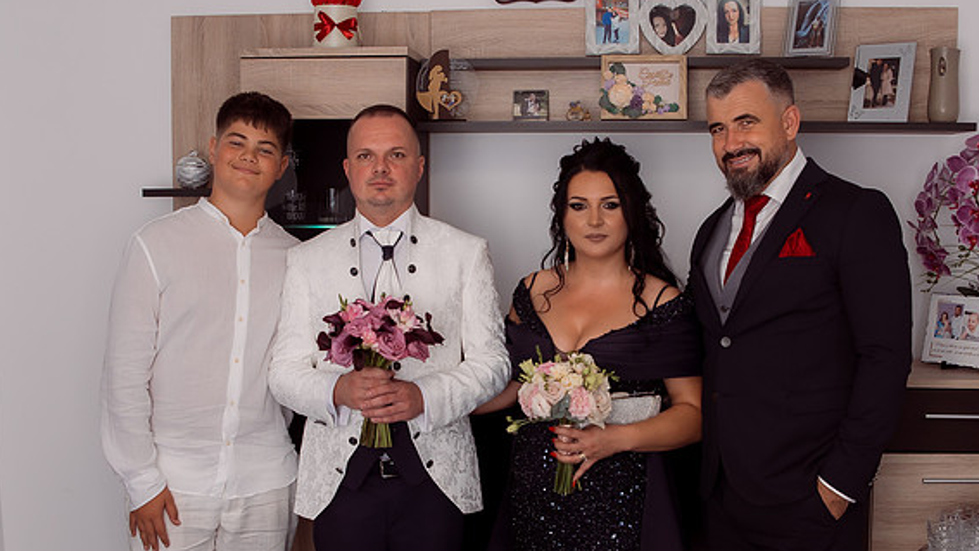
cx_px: 512
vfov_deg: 27.0
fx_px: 1142
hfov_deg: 46.4
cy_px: 353
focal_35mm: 44
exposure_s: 1/125
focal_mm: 23
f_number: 4
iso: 400
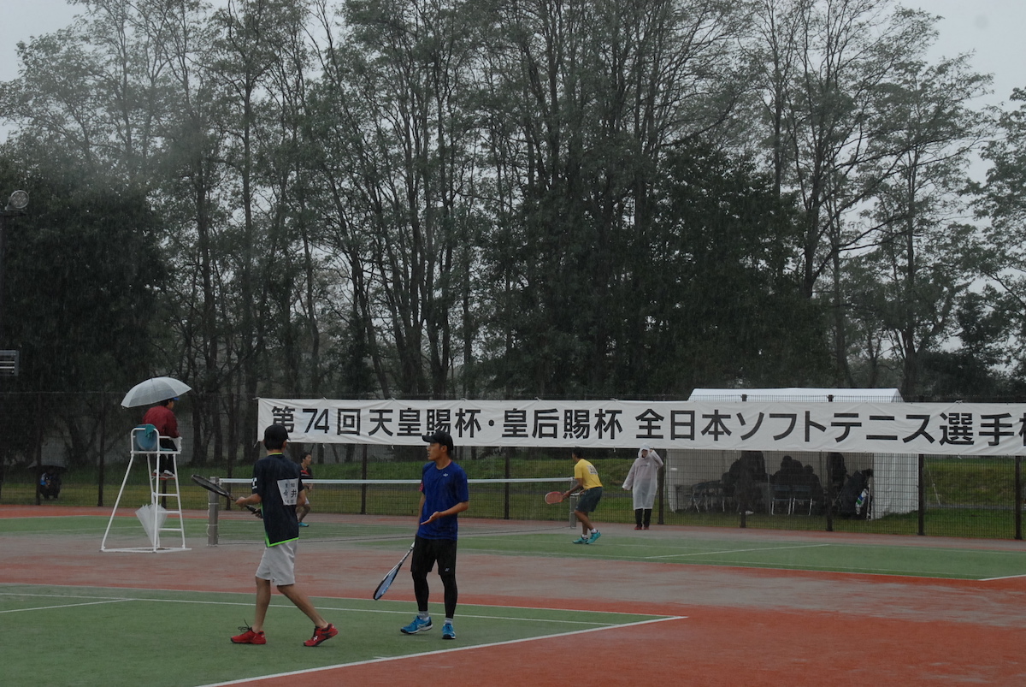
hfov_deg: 27.0
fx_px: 2140
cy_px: 344
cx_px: 513
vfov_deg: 18.2
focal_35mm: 75
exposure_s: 1/250
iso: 800
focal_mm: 50
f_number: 8
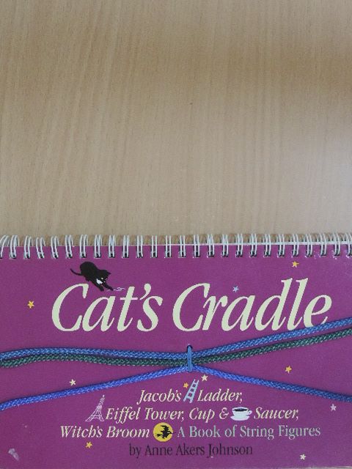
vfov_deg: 40.4
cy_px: 234
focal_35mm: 47
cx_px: 176
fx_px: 637
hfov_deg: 30.9
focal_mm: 8.3
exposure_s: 1/50
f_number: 3.5
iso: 1600
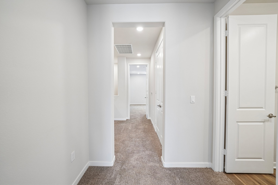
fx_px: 100
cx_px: 139
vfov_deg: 85.4
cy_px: 92
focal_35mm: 13
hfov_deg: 108.3
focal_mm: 13
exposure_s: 1/20
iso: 400
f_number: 7.1
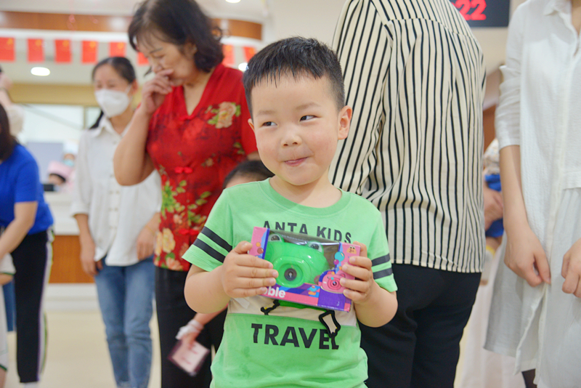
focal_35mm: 52
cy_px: 194
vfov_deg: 26.0
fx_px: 839
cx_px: 290
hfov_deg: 38.2
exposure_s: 1/40
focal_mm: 52
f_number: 4
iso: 800
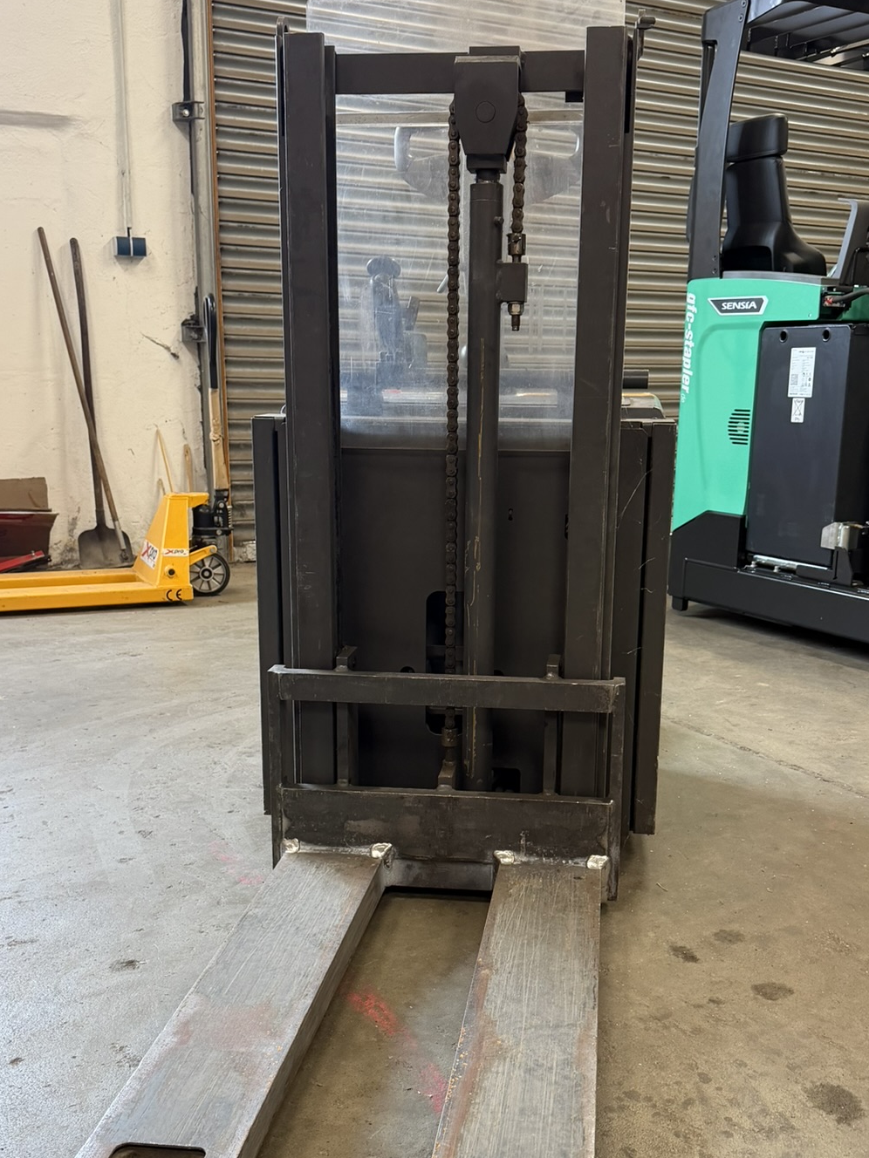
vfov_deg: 49.9
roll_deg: -0.9
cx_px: 459
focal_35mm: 37
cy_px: 672
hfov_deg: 38.7
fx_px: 1238
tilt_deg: -12.7
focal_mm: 6.76
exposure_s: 1/50
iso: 200
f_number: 1.78
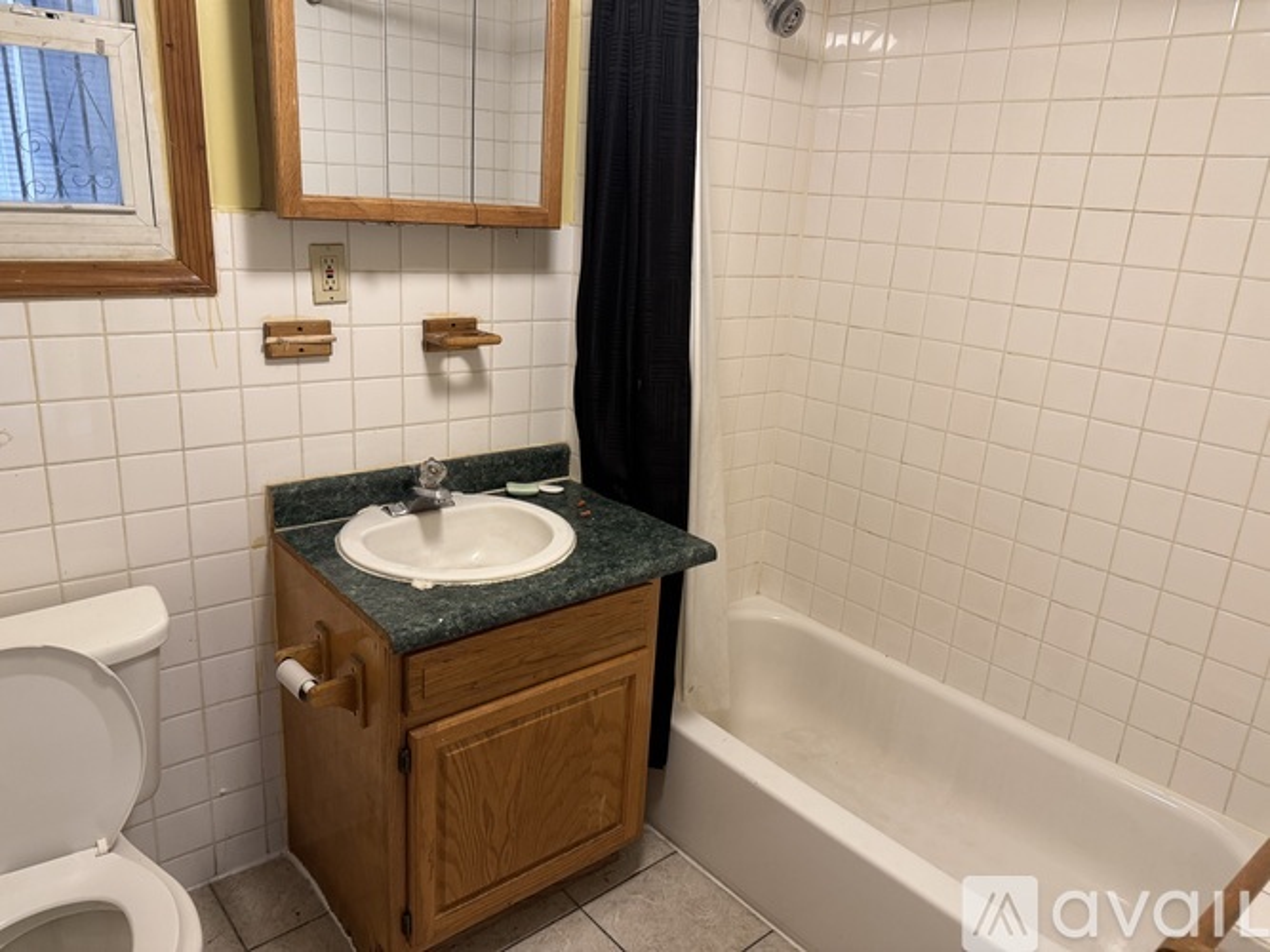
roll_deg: -3.0
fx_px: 880
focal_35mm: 24
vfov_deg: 56.8
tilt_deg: -17.1
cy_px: 476
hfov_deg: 71.6
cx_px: 635
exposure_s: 1/60
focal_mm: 6.76
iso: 250
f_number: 1.78
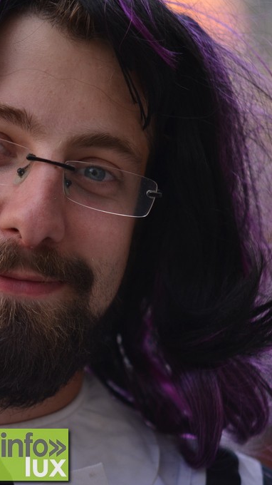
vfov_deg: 7.6
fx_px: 3645
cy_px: 243
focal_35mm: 284
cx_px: 33
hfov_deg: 4.3
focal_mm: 120
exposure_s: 1/640
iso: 100
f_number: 2.8
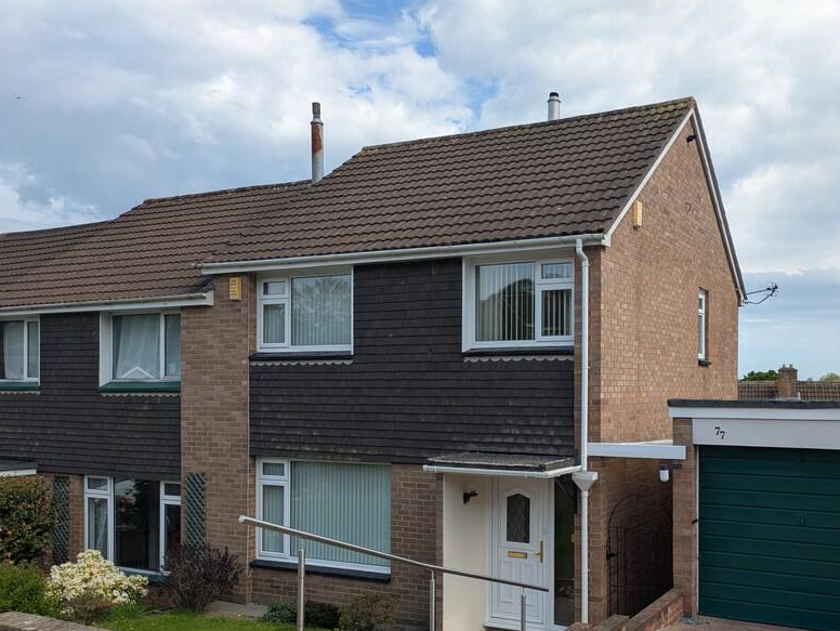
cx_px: 549
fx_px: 801
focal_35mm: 33
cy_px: 387
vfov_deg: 42.7
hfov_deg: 54.4
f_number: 1.89
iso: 49
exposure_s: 1/1776
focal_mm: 5.43
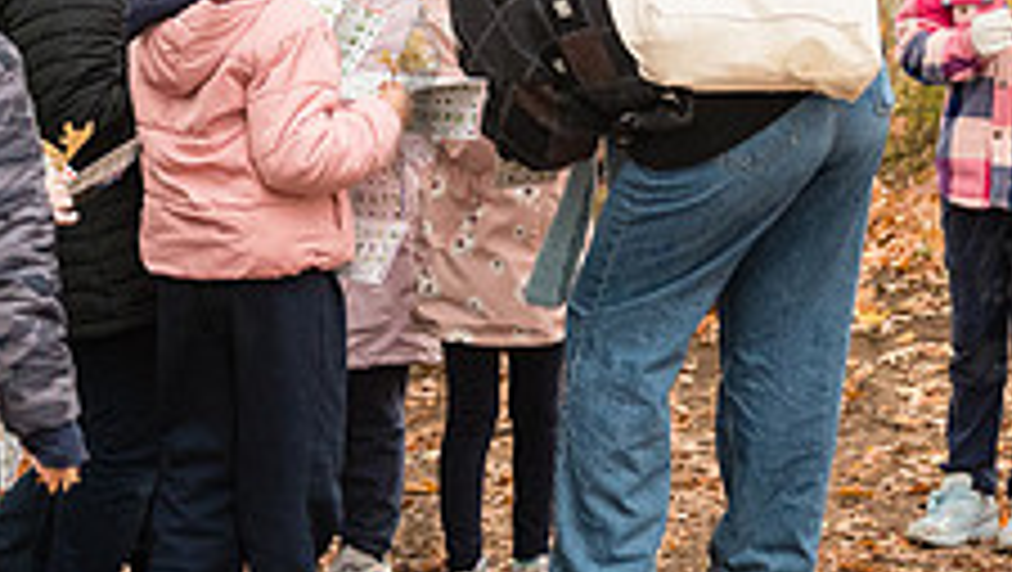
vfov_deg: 6.8
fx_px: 4780
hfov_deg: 12.1
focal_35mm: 178
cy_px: 86
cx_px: 414
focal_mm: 66
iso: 4000
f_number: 3.2
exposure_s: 1/320
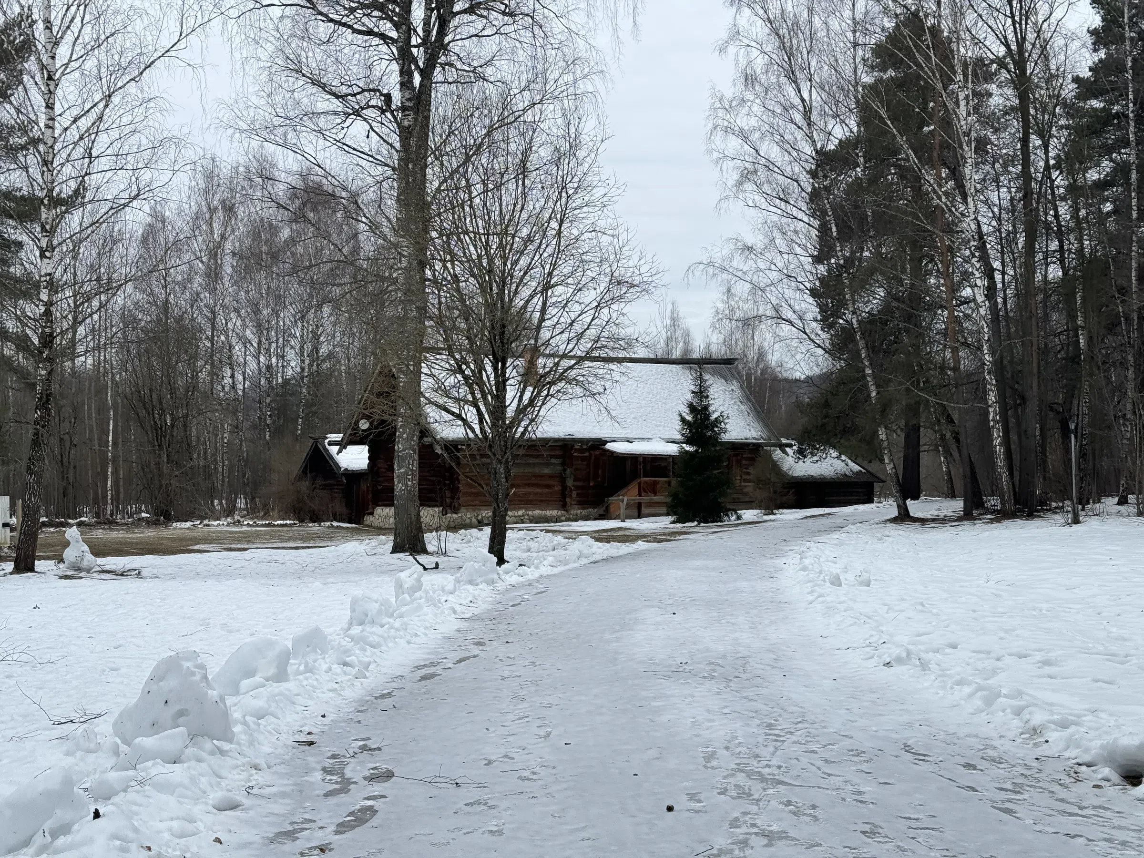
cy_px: 429
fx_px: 1586
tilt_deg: +6.2
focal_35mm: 48
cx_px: 572
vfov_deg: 30.3
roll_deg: +1.8
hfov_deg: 39.7
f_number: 1.78
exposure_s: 1/544
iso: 64
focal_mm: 6.76
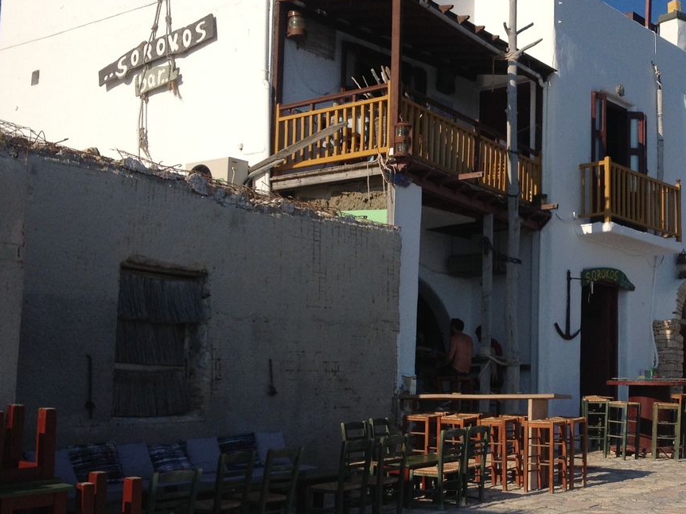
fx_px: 1288
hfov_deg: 28.9
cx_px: 582
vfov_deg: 22.6
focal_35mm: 65
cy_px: 278
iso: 50
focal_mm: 4.28
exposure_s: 1/3067
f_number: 2.4
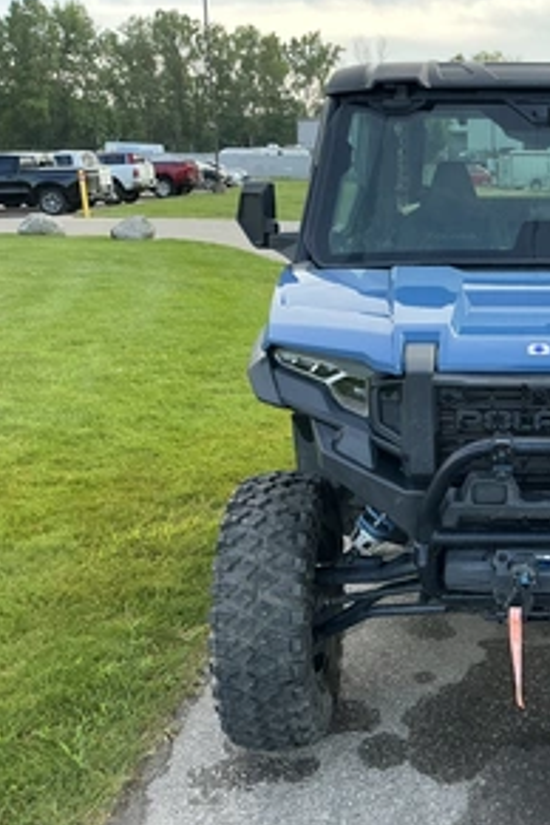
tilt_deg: -15.6
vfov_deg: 48.5
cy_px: 420
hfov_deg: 30.9
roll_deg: -0.9
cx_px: 553
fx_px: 917
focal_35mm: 40
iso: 20
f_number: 1.8
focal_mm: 3
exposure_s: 1/122
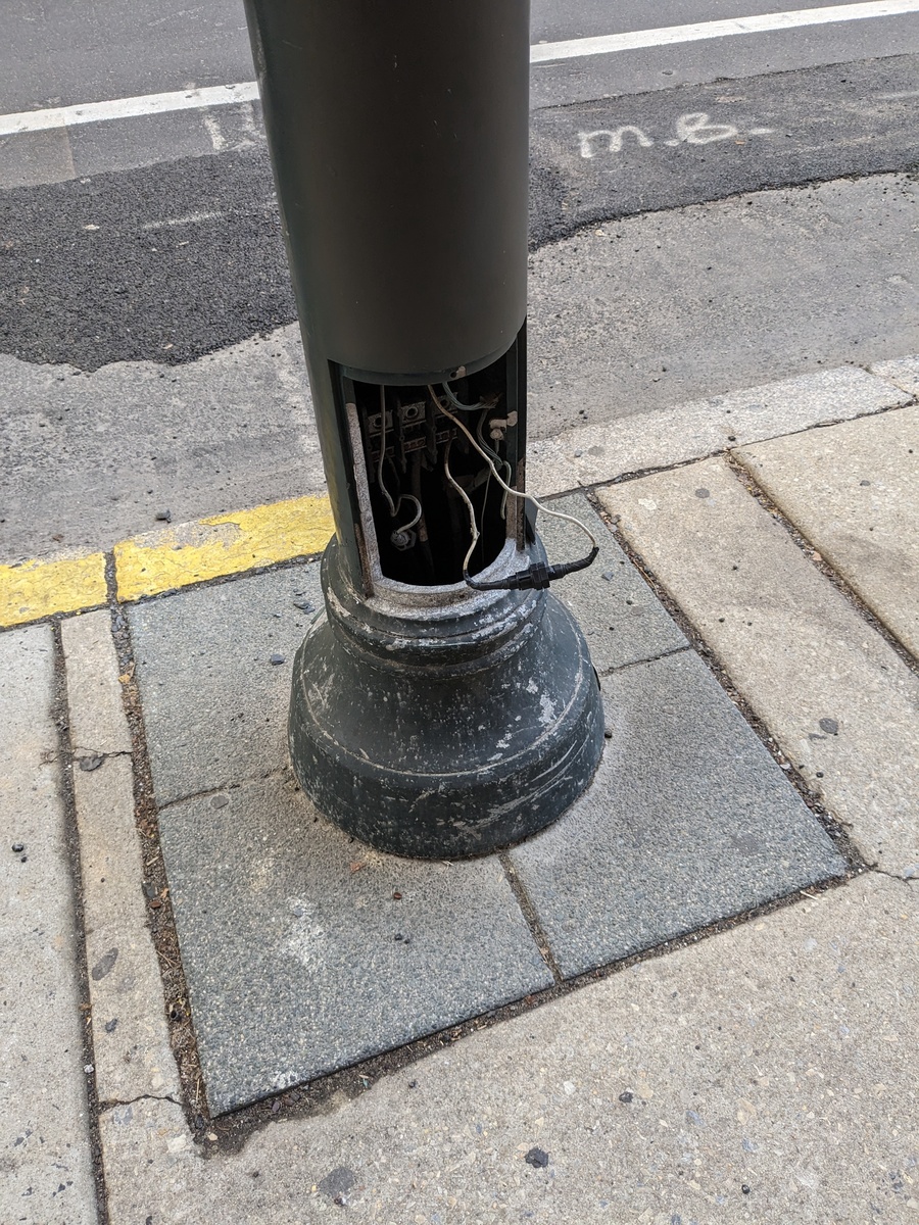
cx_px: 460
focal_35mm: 27
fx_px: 956
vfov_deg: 65.3
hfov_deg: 51.4
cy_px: 612
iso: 52
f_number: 1.73
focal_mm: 4.38
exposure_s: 1/316
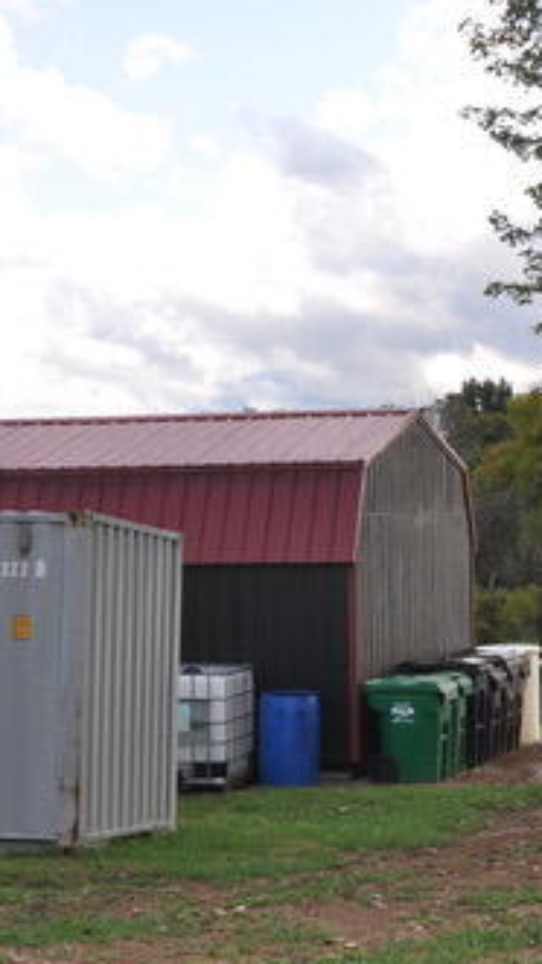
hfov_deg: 13.8
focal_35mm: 85
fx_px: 2173
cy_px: 534
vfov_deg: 25.0
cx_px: 647
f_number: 7.1
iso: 200
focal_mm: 28
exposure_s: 1/200
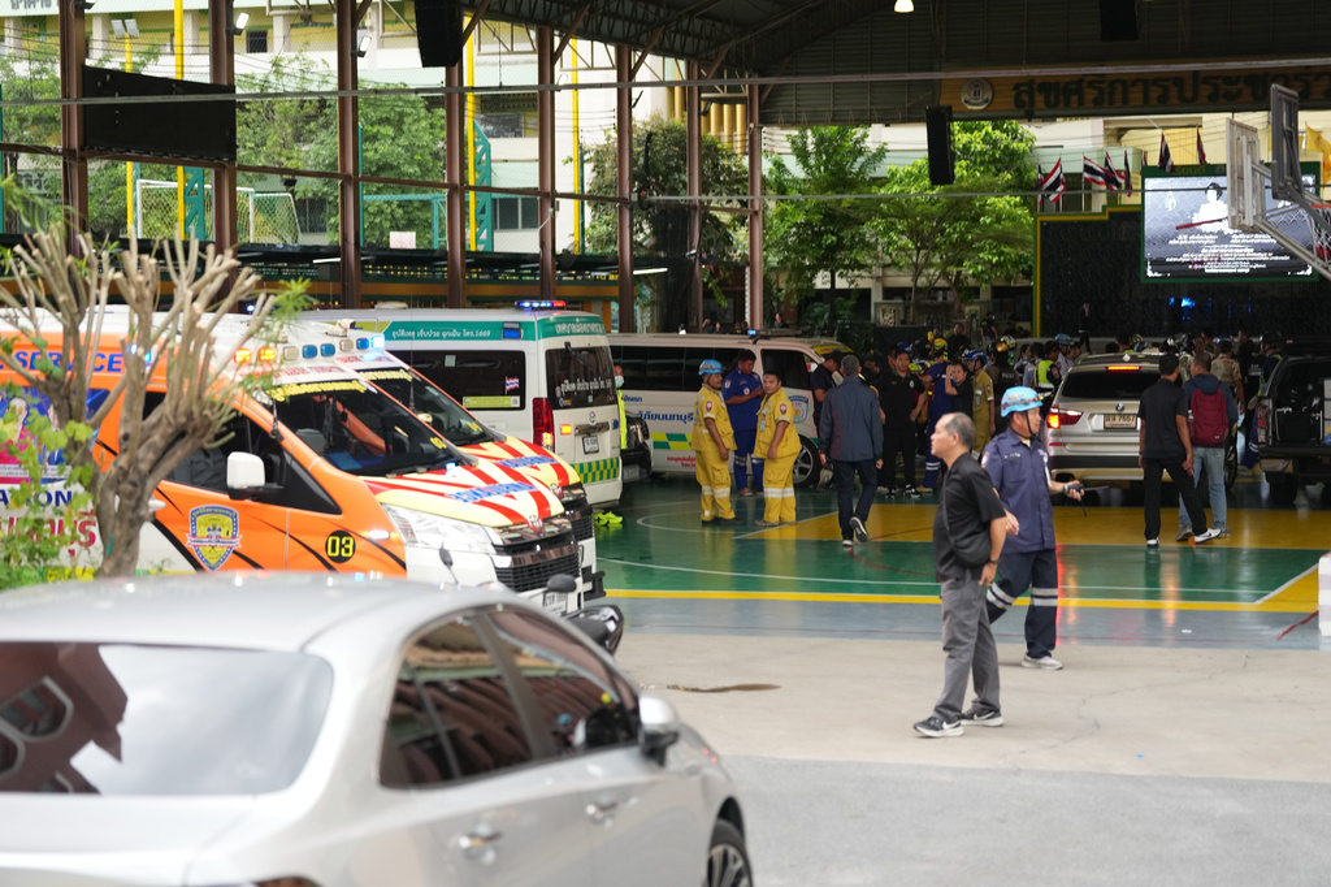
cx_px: 666
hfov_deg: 26.0
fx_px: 2883
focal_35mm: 78
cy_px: 444
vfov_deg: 17.5
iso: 1250
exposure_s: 1/1000
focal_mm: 78
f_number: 2.8
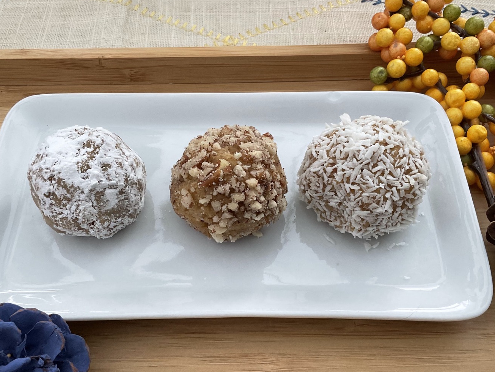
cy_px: 192
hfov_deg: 46.8
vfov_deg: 36.0
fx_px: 572
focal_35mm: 40
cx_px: 237
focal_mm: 3
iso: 64
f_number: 1.8
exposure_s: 1/122
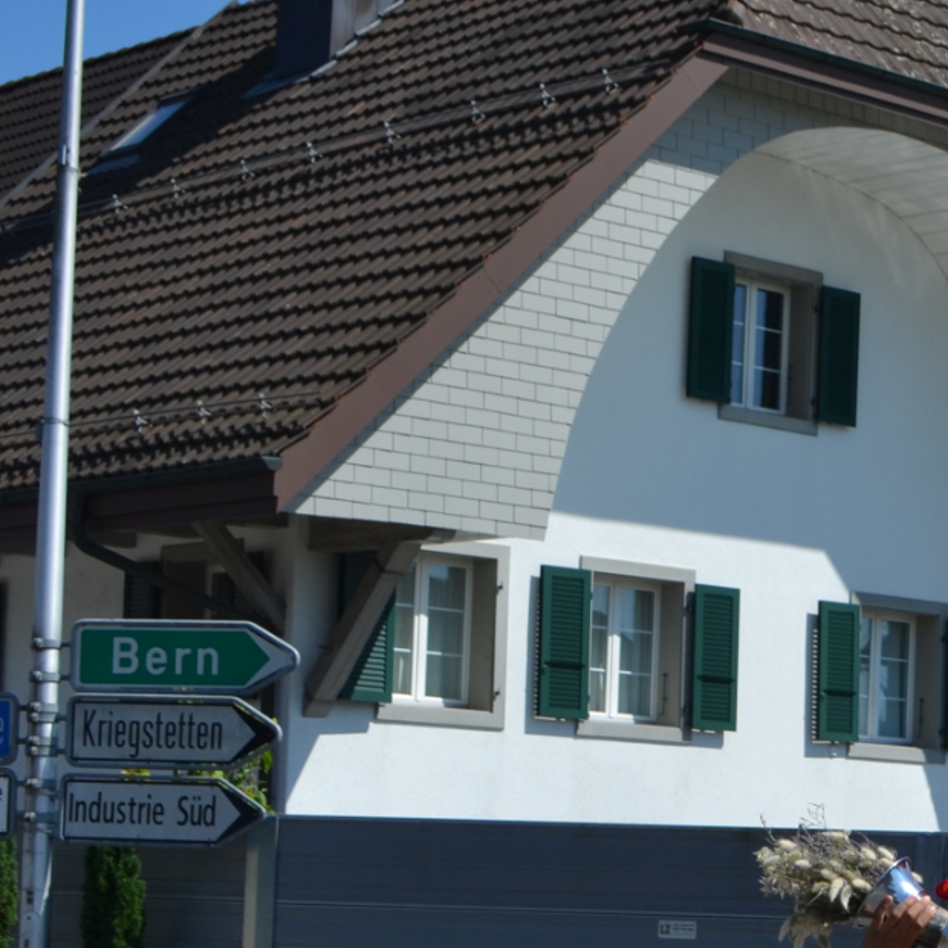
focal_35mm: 101
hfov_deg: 15.5
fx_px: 3129
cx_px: 1544
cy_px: 859
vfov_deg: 17.0
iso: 100
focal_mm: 24
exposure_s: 1/320
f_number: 9
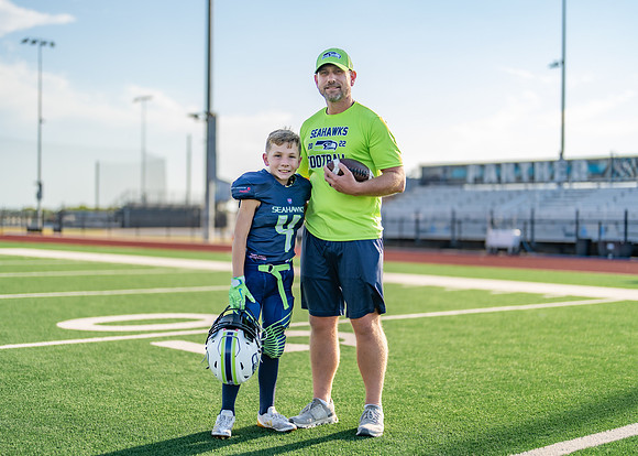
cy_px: 228
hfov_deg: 36.7
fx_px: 962
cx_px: 319
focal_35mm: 53
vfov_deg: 26.6
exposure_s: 1/4000
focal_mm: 50
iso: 100
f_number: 1.2
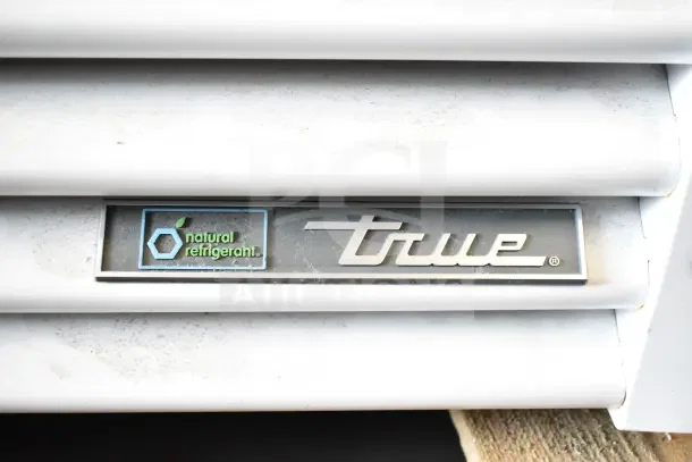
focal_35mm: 39
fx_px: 750
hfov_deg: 49.5
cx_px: 346
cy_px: 231
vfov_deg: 34.2
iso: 1600
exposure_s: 1/40
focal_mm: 26
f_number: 4
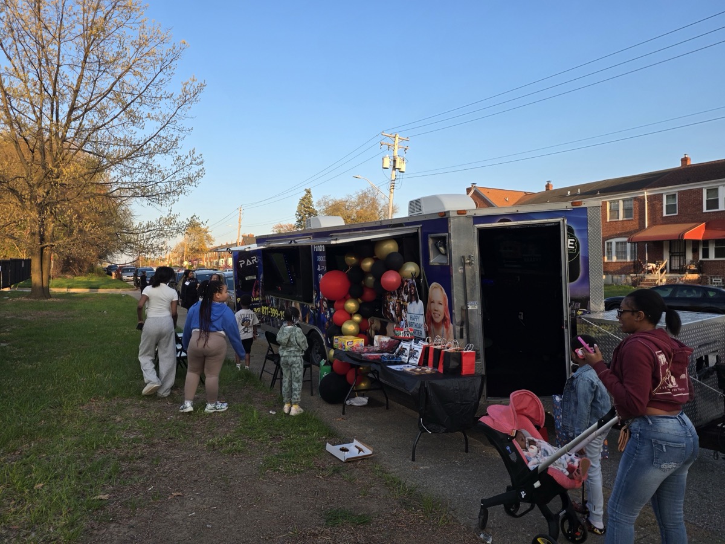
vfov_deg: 58.9
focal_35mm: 23
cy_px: 272
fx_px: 482
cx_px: 362
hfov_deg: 73.9
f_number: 1.7
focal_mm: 6.3
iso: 32
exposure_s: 1/359
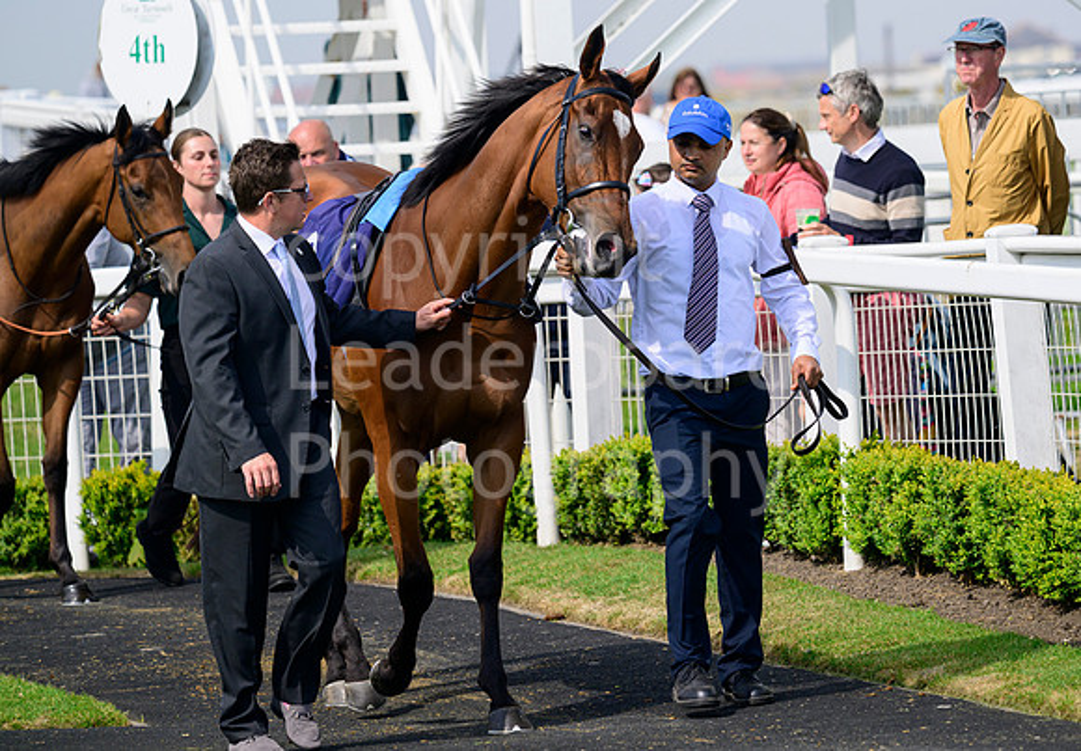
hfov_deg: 7.0
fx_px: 8823
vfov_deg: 4.9
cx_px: 691
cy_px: 291
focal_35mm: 290
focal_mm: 230
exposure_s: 1/1600
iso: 400
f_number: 5.6
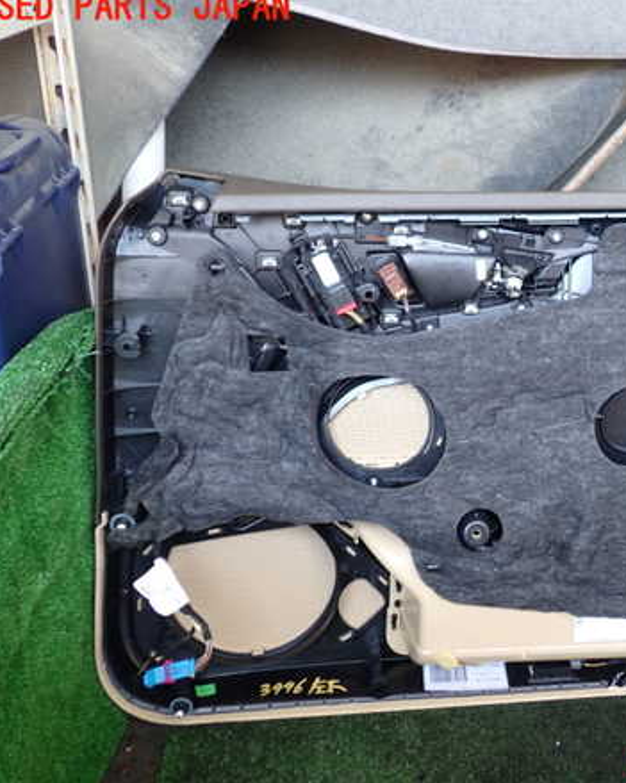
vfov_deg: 45.8
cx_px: 501
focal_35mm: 40
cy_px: 387
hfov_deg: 36.1
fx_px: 927
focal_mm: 5.4
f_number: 2.3
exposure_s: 1/50
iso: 200
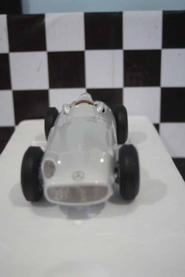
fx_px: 405
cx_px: 92
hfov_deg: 25.8
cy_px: 138
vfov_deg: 37.9
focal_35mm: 52
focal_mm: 35
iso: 2000
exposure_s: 1/160
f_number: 4
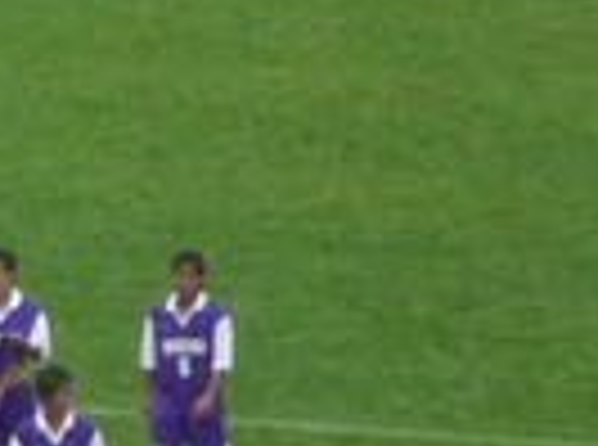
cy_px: 655
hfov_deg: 3.5
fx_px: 9820
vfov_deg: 2.6
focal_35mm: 570
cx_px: -328
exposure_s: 1/50
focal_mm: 17.6
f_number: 5.6
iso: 400
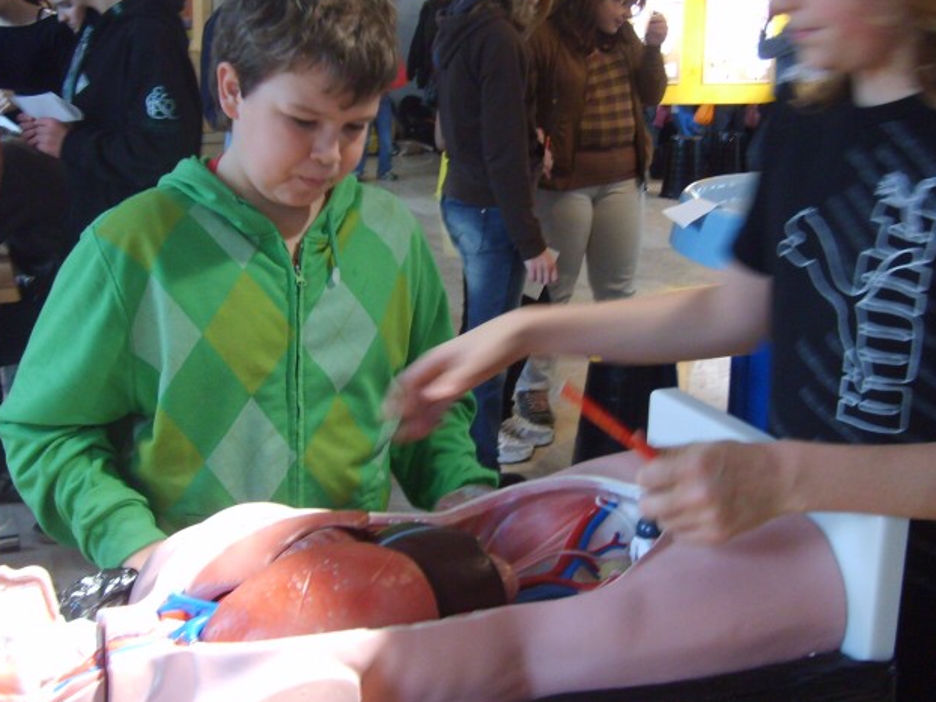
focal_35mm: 45
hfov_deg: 42.1
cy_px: 284
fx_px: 1217
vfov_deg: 32.1
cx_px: 463
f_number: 2.8
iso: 133
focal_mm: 5.8
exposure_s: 1/30
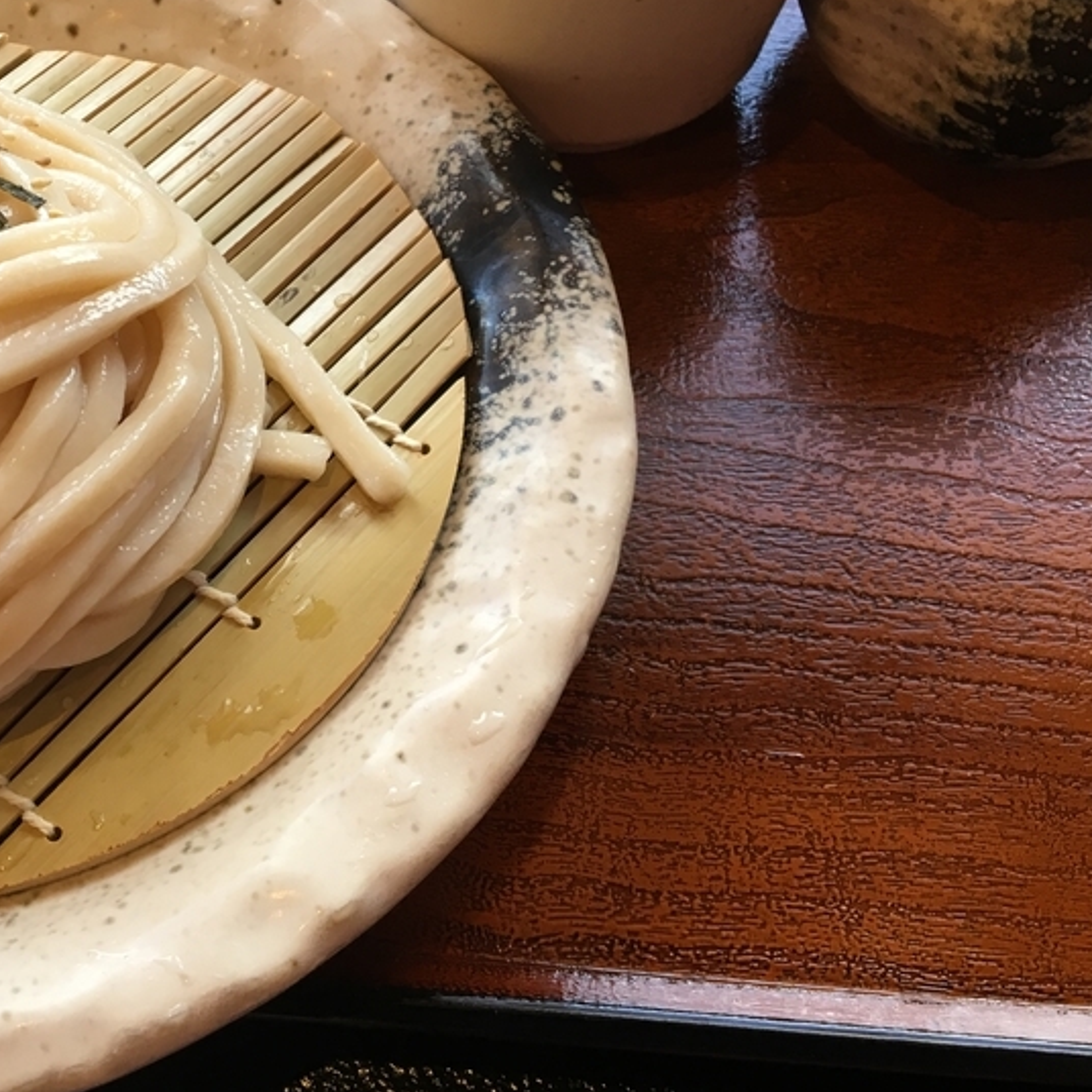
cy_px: 401
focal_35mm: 49
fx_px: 1749
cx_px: 281
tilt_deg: -54.9
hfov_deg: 34.0
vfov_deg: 34.5
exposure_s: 1/30
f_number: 2.2
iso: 64
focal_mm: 4.15
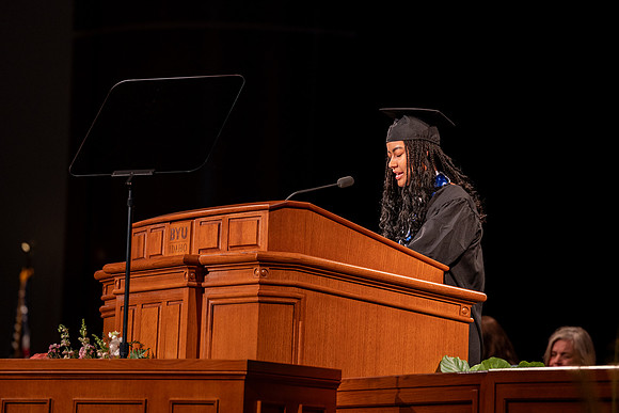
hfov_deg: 8.4
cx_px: 356
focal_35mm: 246
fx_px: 4231
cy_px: 179
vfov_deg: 5.6
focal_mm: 200
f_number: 4
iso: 800
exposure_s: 1/100
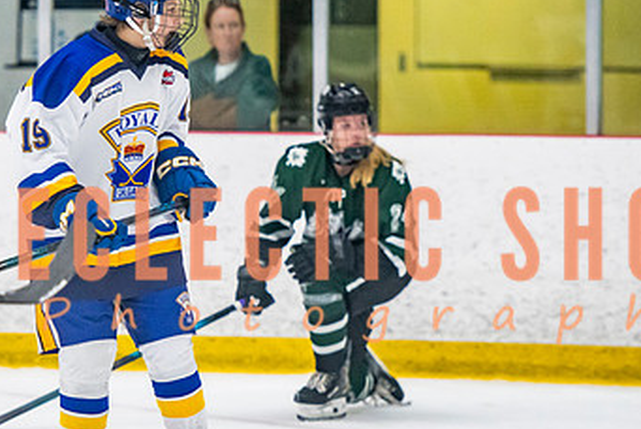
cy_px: 275
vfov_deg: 3.8
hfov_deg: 5.7
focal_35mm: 363
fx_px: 6469
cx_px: 163
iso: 2000
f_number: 3.2
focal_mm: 155
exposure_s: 1/640
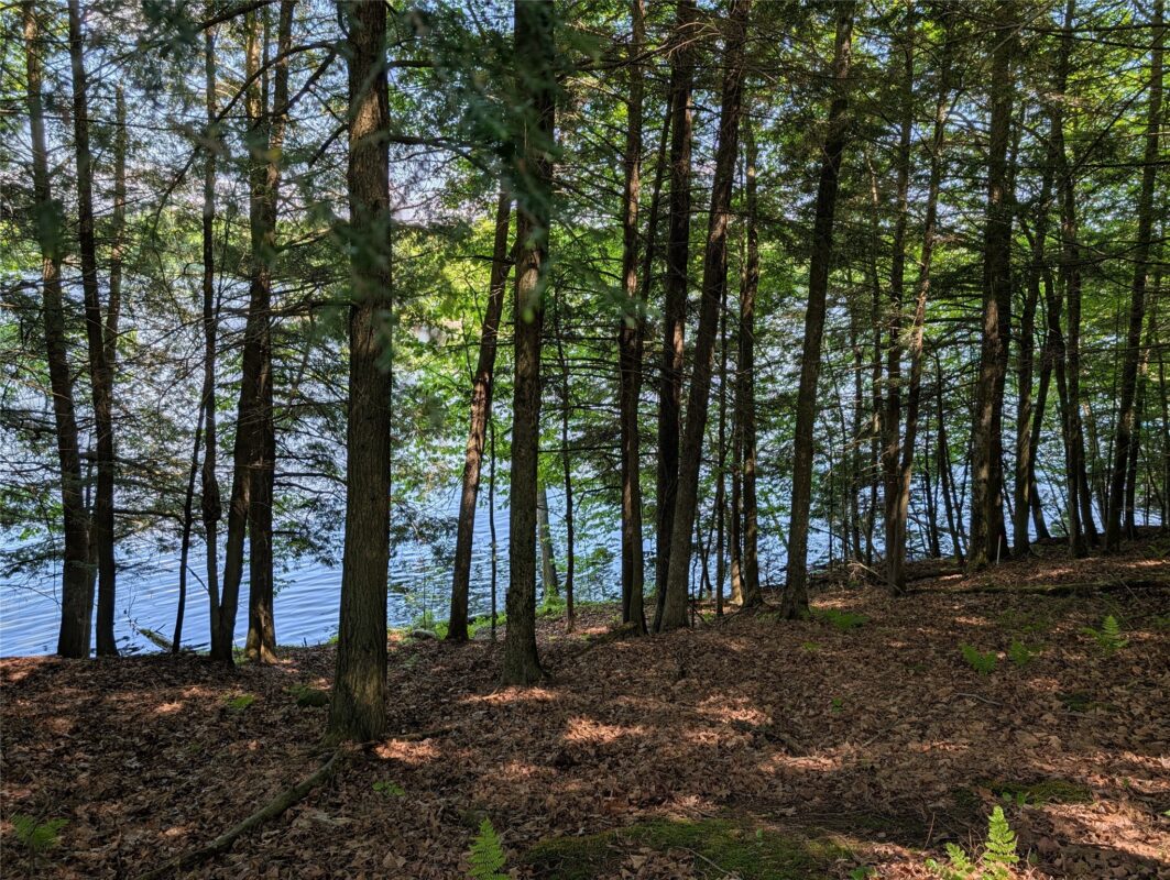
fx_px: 812
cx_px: 585
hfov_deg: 71.5
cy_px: 440
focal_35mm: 24
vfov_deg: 56.9
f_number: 1.68
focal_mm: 6.9
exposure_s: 1/759
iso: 19
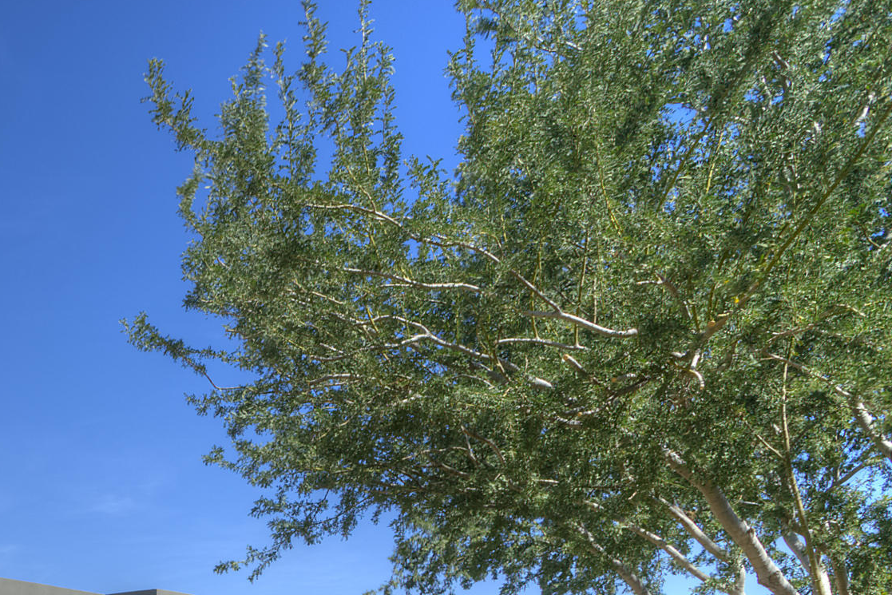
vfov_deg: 26.7
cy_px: 762
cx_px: -179
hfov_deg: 35.6
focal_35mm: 43
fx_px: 1066
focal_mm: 16
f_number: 10
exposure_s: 1/160
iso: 100
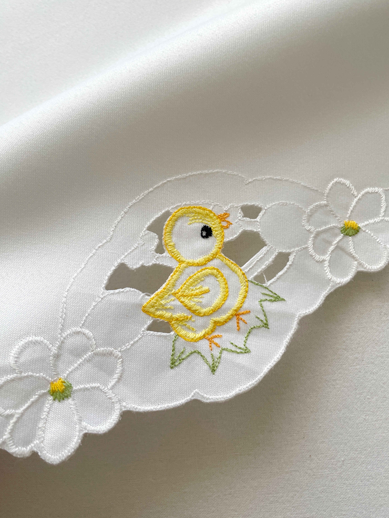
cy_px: 251
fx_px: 420
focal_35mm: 28
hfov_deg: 49.7
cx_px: 206
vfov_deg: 63.4
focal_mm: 4.2
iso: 100
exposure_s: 1/121
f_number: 1.6
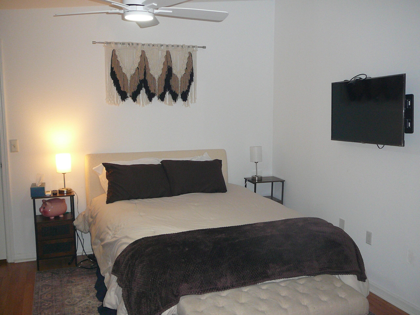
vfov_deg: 40.7
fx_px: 425
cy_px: 158
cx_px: 210
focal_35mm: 35
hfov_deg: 52.6
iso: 200
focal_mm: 5.2
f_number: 2.8
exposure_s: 1/30
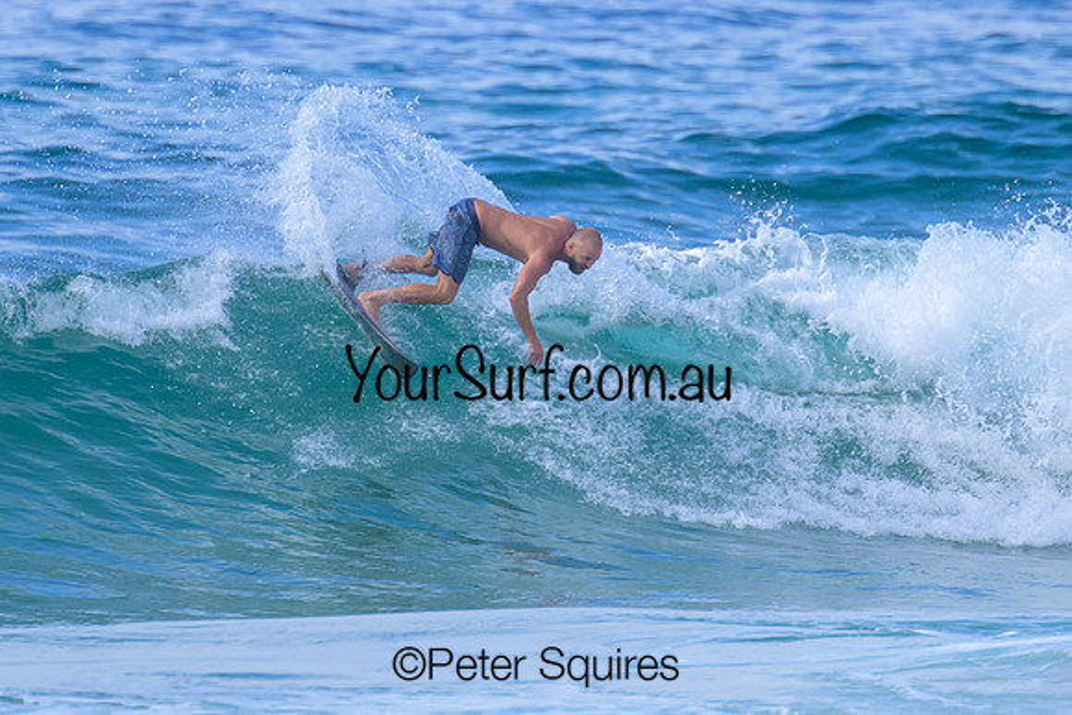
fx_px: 32589
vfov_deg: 1.3
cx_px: 498
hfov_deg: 1.9
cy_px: 283
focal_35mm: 1094
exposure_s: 1/2000
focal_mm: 800
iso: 1000
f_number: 11
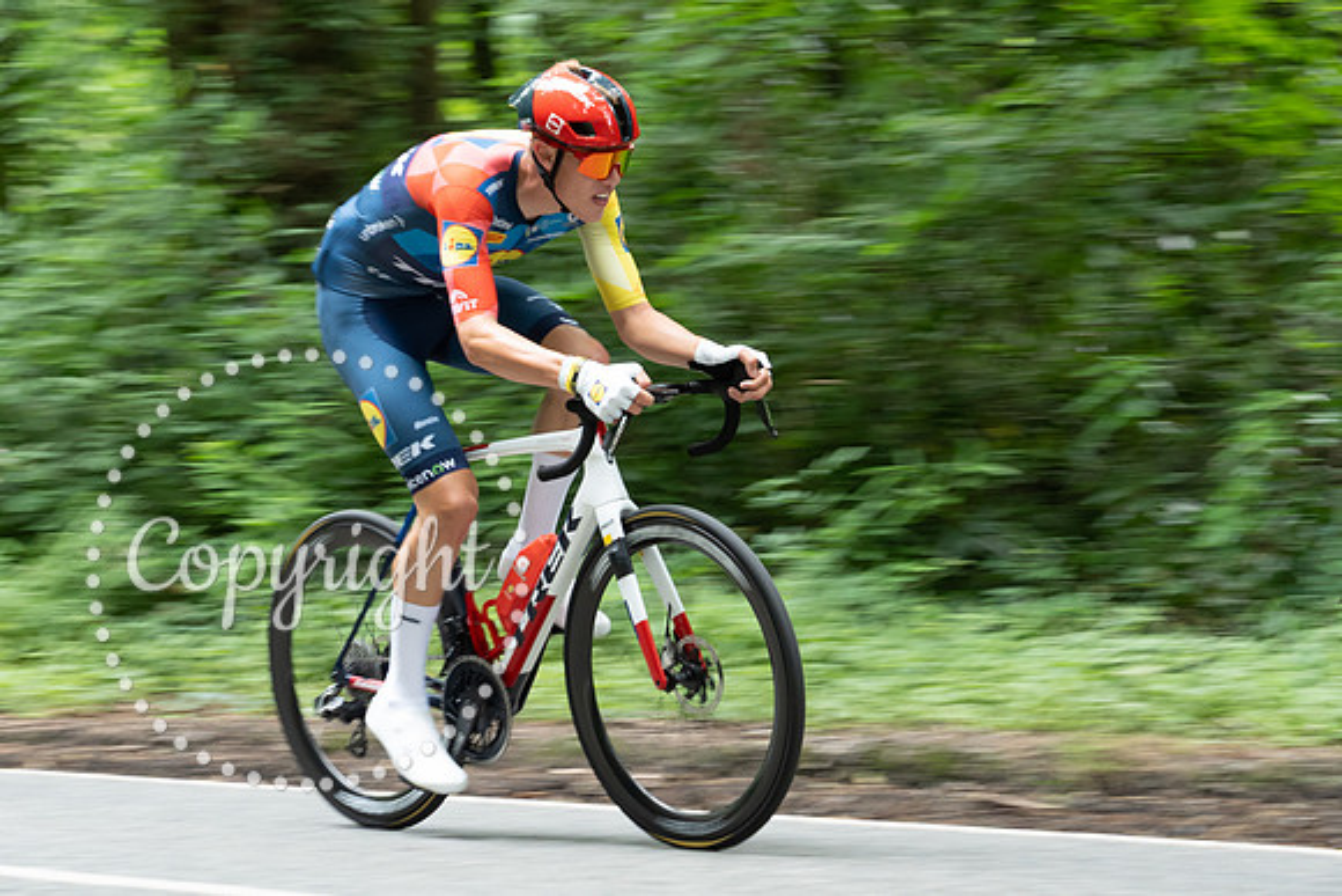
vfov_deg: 10.9
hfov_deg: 16.4
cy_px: 189
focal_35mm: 125
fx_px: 4659
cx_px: 589
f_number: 4.5
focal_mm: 70
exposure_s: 1/160
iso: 1250
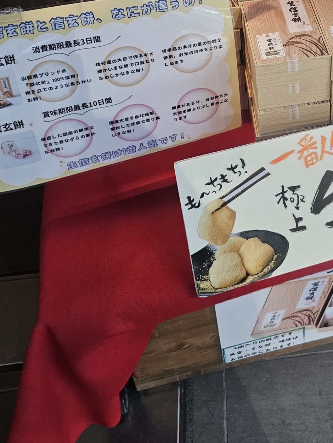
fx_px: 603
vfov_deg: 37.5
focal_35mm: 47
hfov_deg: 29.8
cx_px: 287
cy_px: 36
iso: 200
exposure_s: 1/100
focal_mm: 6.3
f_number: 1.7
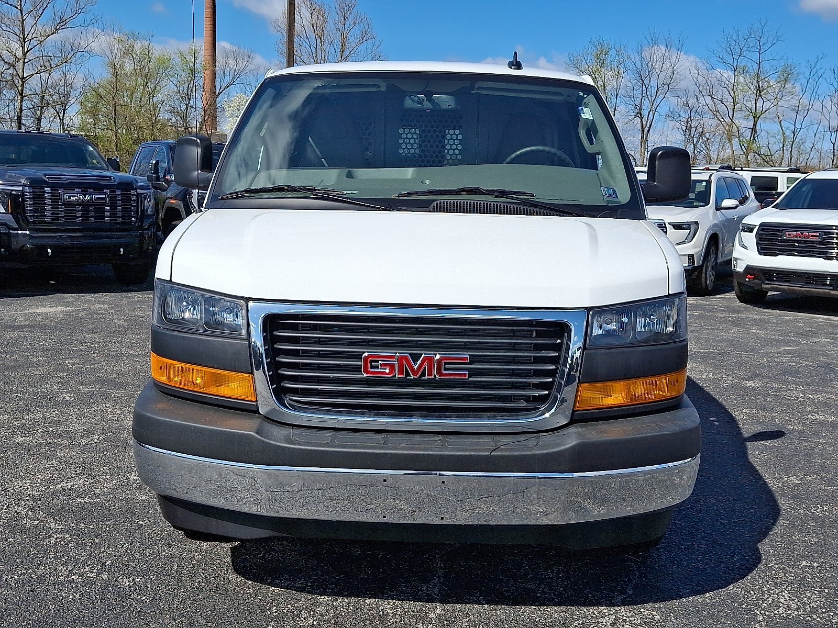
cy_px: 314
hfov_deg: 69.4
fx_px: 605
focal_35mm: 25
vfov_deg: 54.9
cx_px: 419
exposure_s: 1/2500
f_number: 1.8
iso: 25
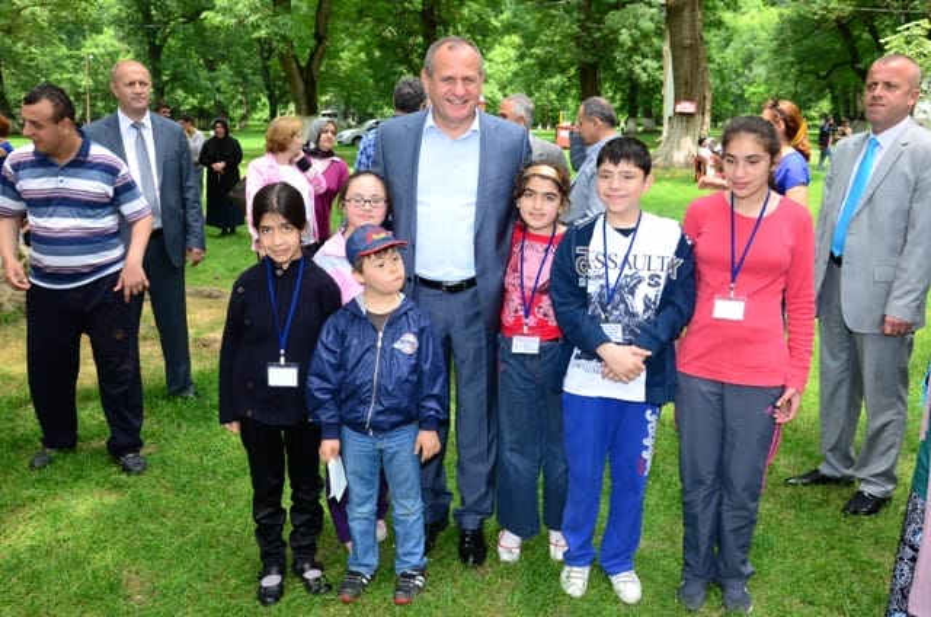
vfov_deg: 39.8
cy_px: 308
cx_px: 466
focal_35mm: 33
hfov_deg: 57.3
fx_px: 852
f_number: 6.3
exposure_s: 1/125
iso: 400
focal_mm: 22
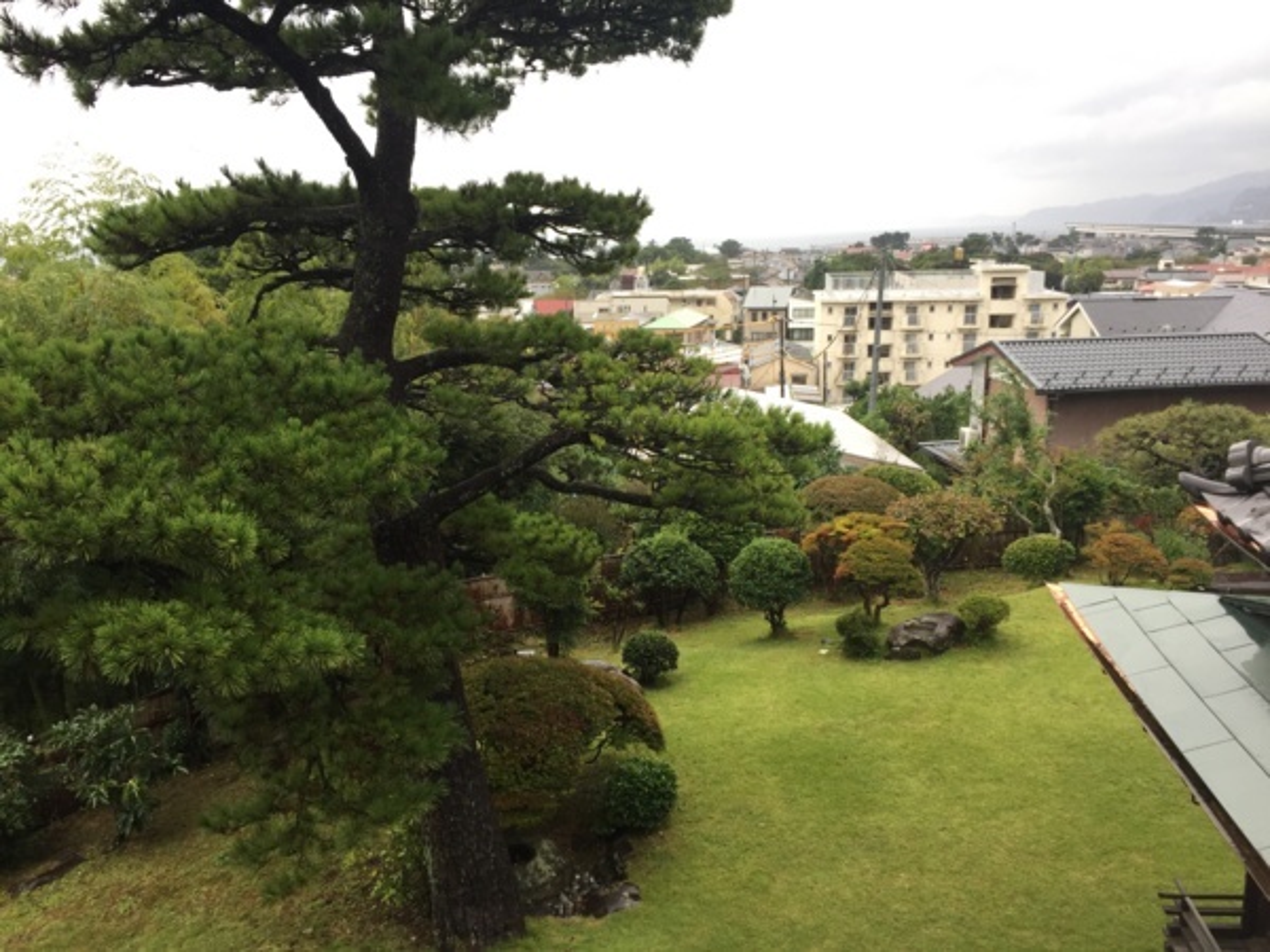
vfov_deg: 48.2
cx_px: 635
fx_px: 1064
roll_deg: +0.8
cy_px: 476
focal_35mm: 29
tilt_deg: -13.8
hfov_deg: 61.7
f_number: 2.2
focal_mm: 4.15
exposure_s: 1/120
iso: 32
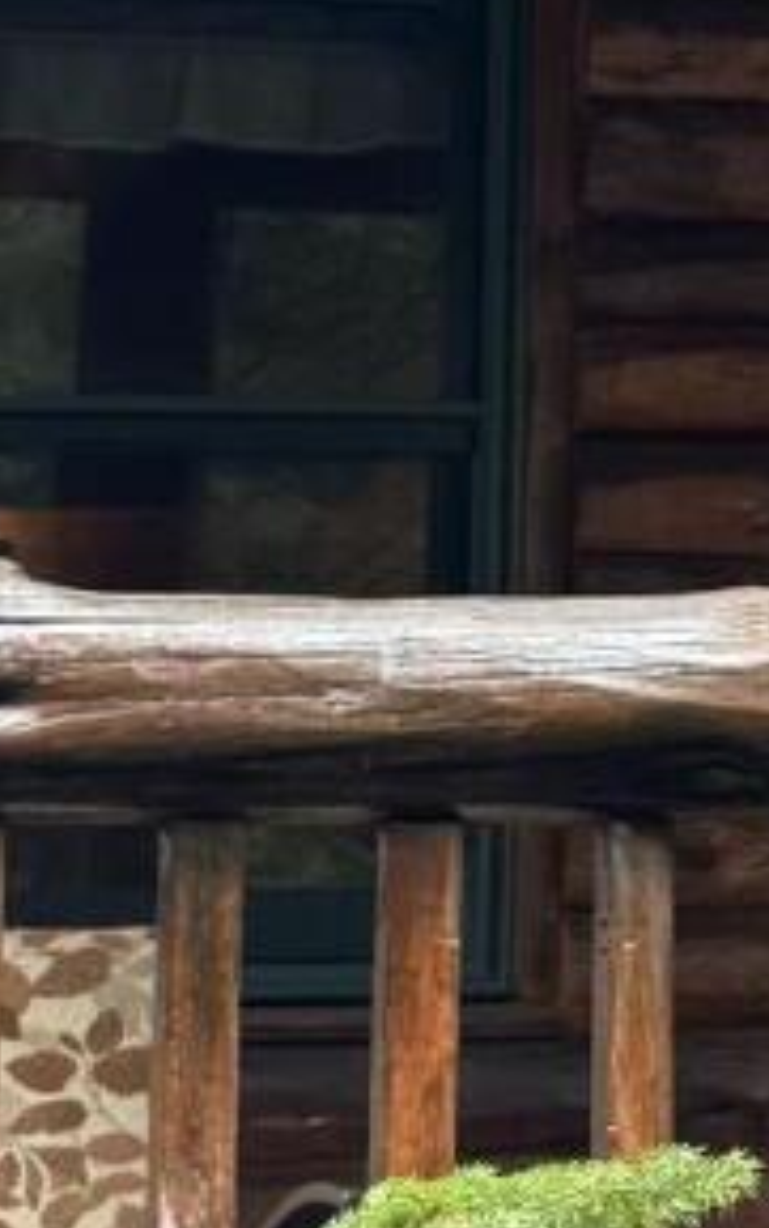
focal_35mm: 176
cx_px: 1551
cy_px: -149
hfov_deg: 7.2
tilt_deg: +14.9
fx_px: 5893
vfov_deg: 11.7
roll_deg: +2.1
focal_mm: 6.76
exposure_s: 1/121
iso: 50
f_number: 1.78
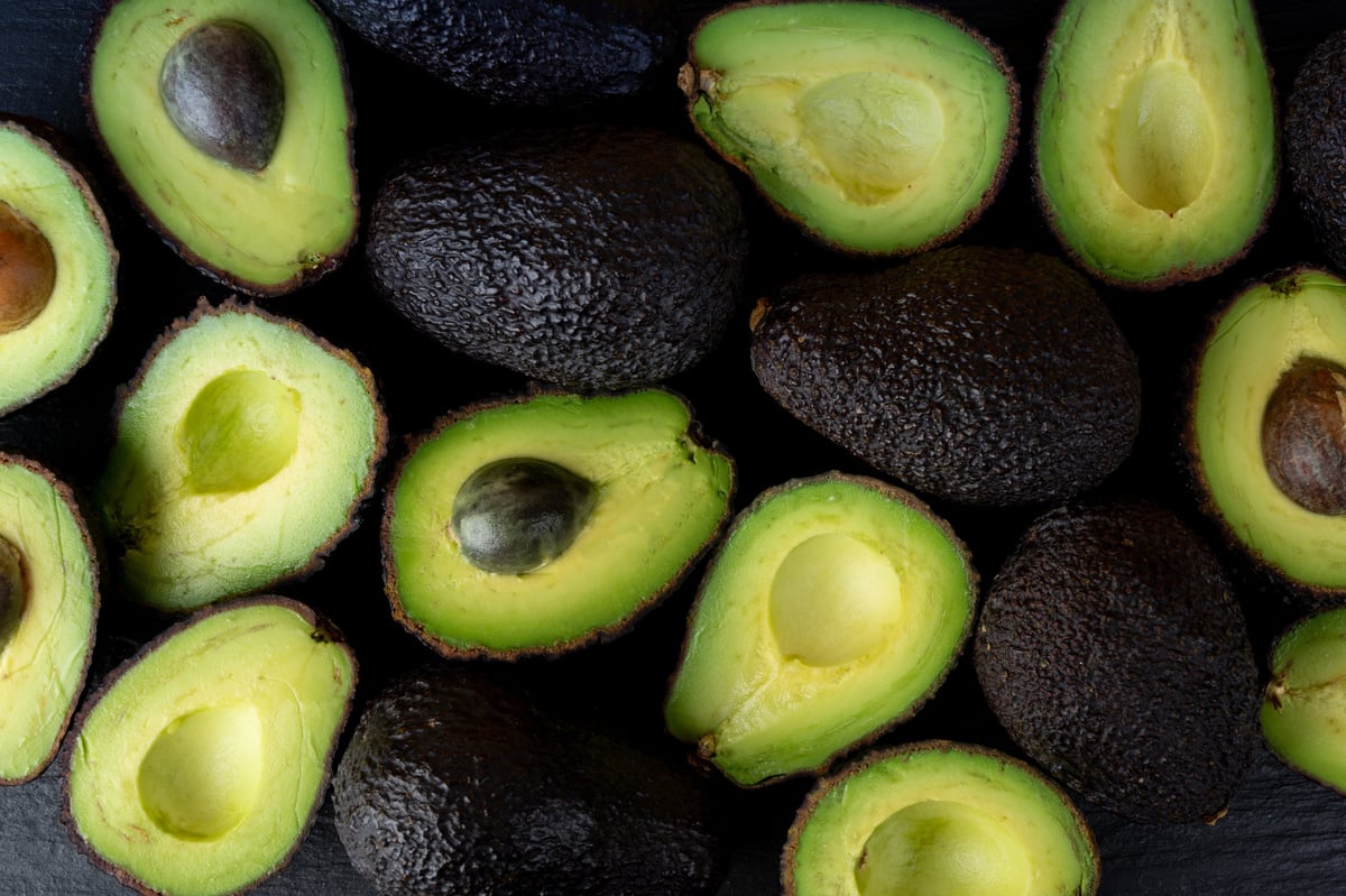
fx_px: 1906
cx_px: 673
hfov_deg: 38.9
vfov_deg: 26.5
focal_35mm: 51
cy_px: 448
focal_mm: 51
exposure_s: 1/200
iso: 200
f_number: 13
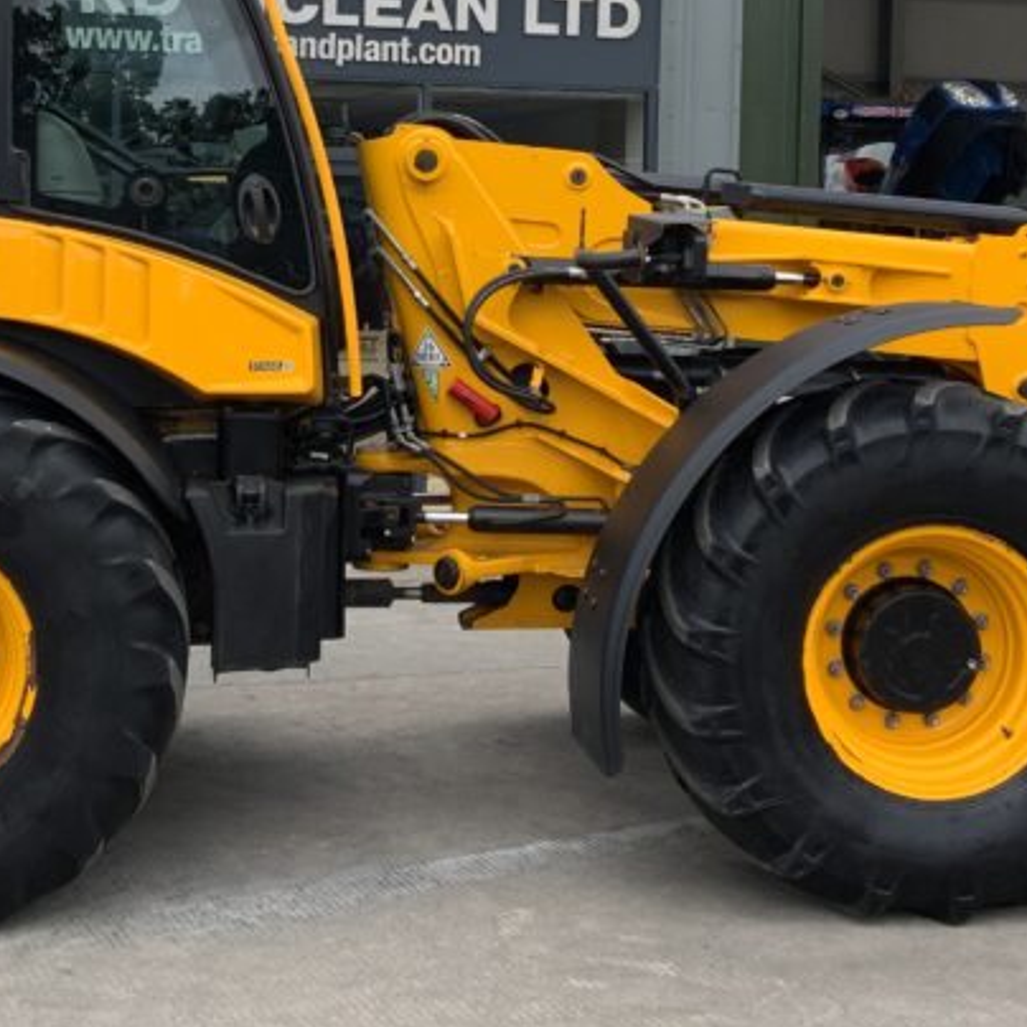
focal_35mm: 65
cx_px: 458
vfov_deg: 26.2
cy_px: 264
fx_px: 2182
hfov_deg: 26.5
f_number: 1.8
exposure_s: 1/1144
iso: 16
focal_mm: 3
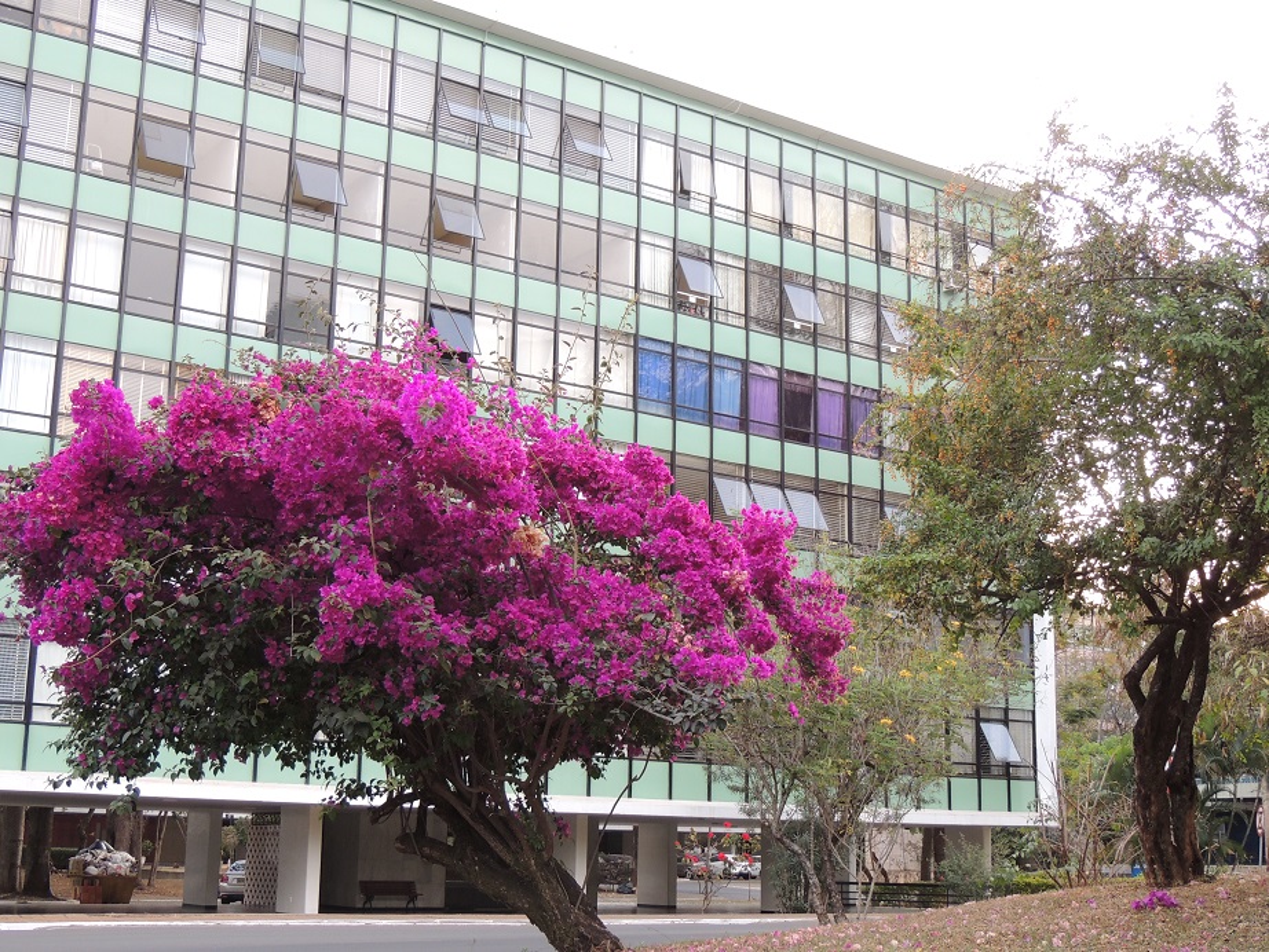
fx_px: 1723
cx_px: 634
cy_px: 476
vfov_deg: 30.9
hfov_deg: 40.4
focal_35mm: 47
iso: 180
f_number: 3.5
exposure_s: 1/50
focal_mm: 8.3
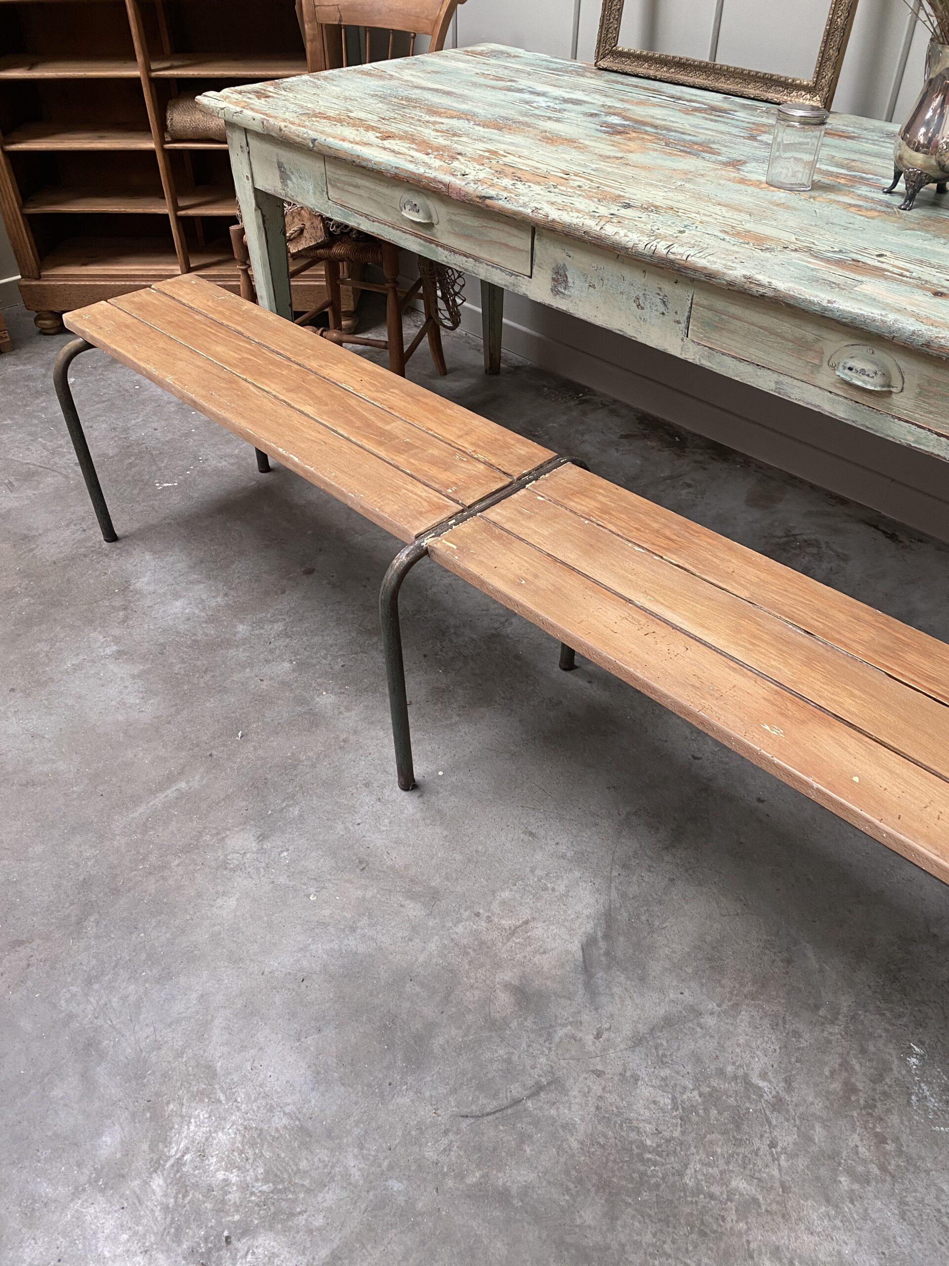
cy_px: 633
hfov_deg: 53.1
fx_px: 950
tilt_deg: -39.5
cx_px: 474
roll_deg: +0.9
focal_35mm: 26
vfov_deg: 67.3
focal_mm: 4.25
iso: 125
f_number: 1.8
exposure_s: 1/72
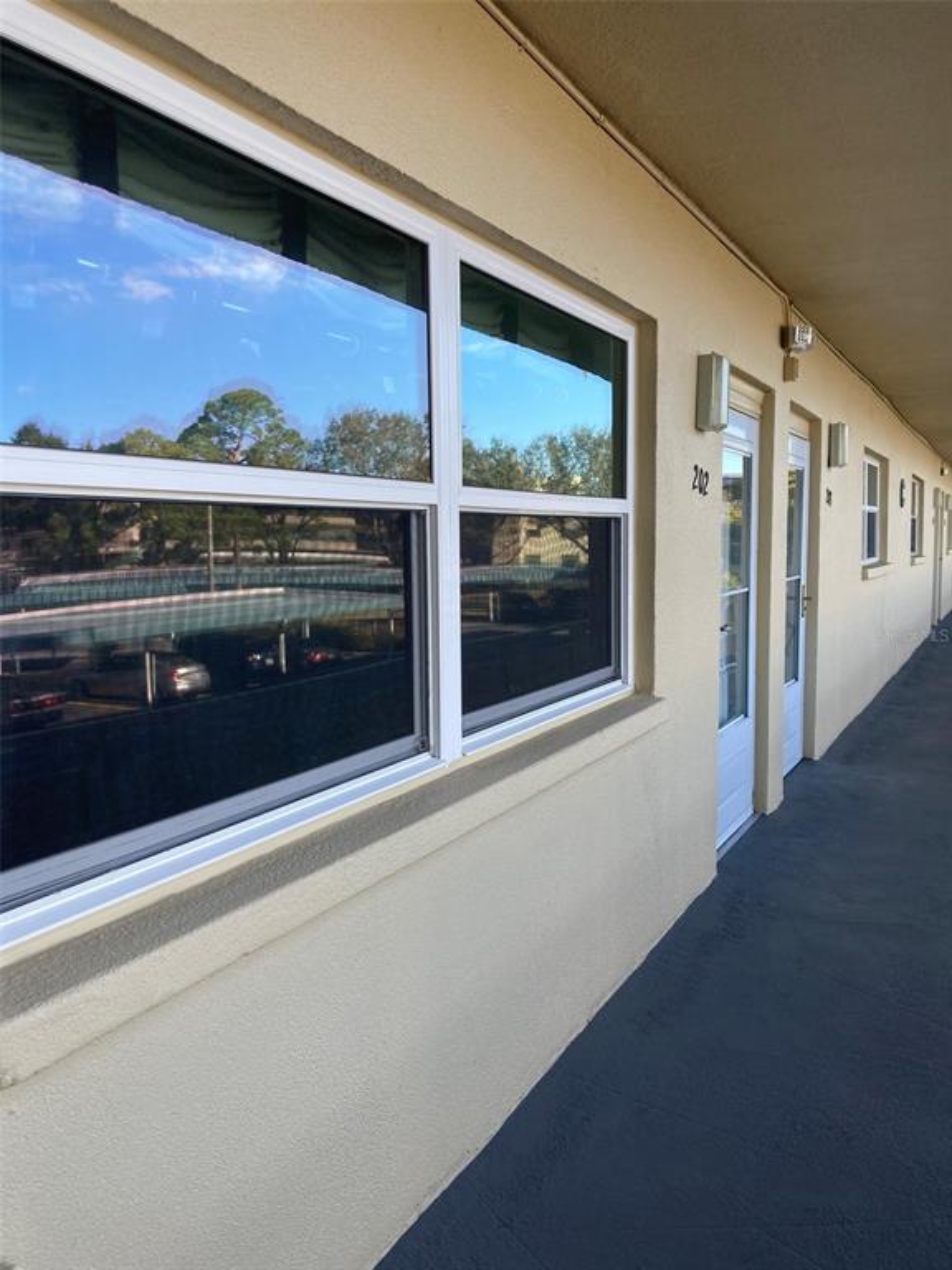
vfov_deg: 63.4
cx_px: 476
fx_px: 1027
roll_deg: +0.2
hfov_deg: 49.7
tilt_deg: -3.6
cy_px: 635
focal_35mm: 28
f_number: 1.8
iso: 20
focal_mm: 3.99
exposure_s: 1/251
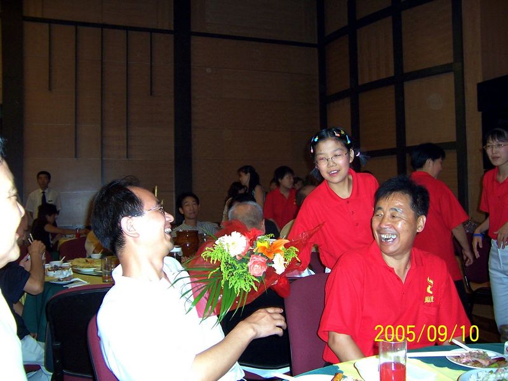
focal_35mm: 33
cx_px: 254
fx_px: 484
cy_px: 190
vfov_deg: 42.9
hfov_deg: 55.4
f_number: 2.8
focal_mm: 5.5
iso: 140
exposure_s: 1/60
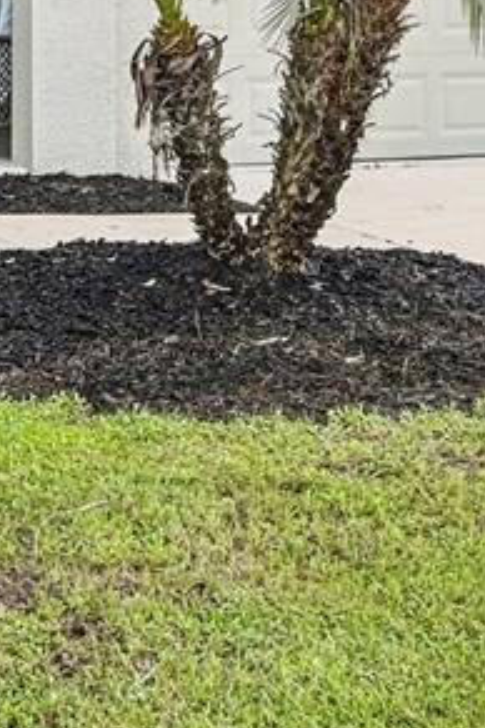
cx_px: 28
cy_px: -88
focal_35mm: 97
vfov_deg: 20.1
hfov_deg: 14.0
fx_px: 1955
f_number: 8
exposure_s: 1/800
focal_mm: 27.5
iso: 400
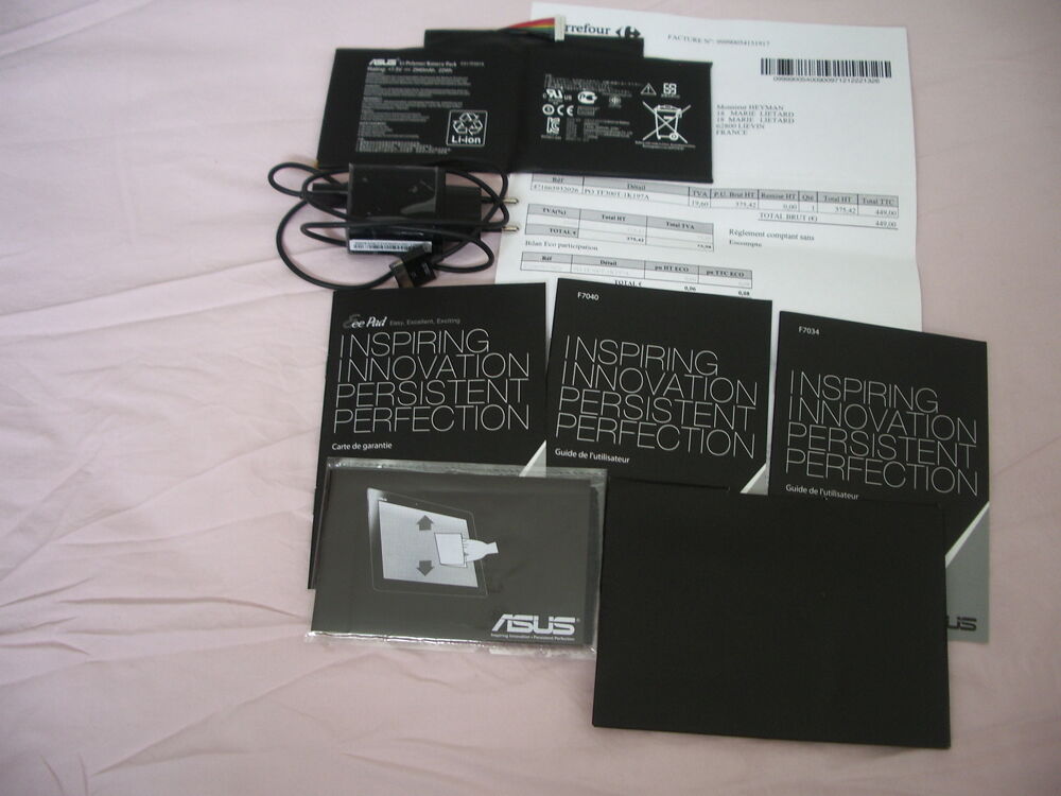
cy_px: 398
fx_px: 1073
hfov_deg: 52.6
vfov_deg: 40.7
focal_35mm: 35
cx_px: 530
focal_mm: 5.8
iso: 100
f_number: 2.6
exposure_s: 1/15
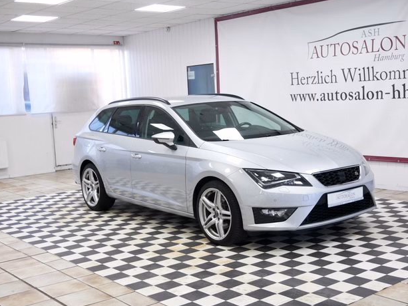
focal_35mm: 47
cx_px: 227
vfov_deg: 30.9
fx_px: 554
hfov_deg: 40.4
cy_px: 149
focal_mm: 18
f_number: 3.9
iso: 500
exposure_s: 1/60
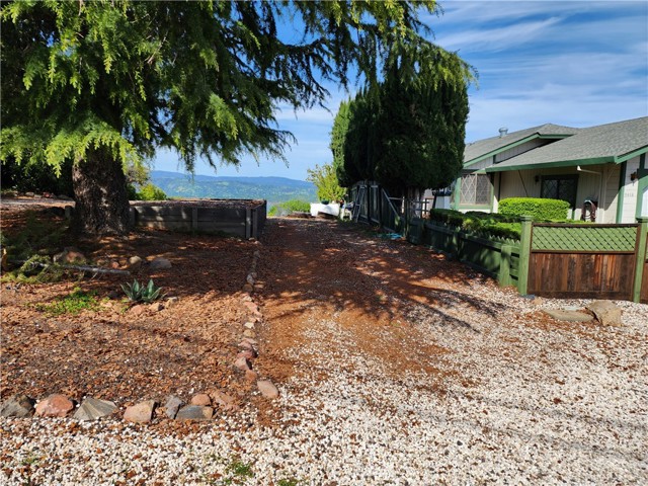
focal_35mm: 23
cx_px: 324
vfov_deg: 58.9
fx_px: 431
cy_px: 243
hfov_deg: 73.9
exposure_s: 1/1016
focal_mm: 6.4
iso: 12
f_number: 1.8
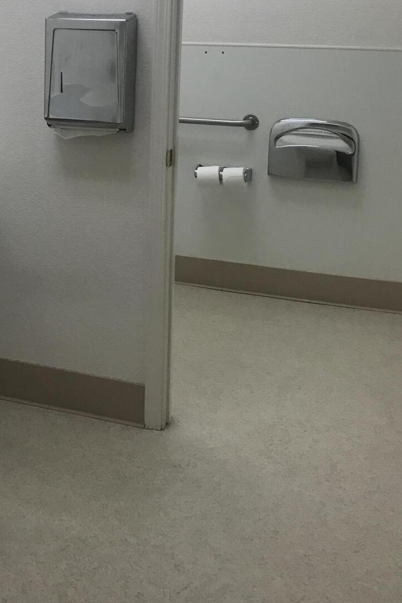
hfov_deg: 24.3
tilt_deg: -7.9
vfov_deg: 35.8
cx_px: 34
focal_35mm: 54
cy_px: 130
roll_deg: -0.1
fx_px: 905
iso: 25
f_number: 1.8
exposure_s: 1/40
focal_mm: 3.99
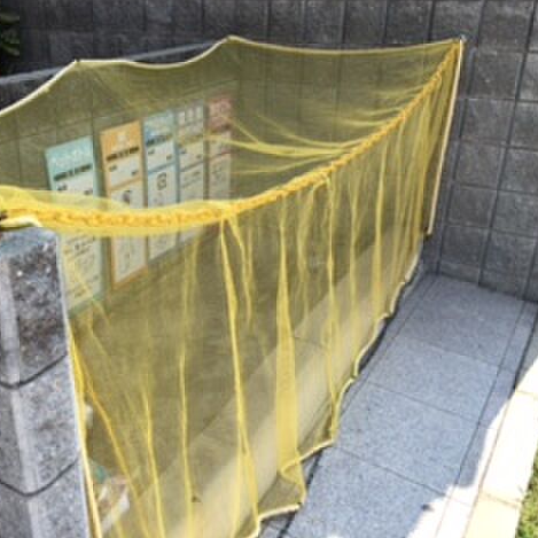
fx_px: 615
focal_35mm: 35
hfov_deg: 46.6
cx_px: 185
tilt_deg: -23.4
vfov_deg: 47.2
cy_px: 264
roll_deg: +2.2
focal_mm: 4.15
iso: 25
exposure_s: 1/411
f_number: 2.2
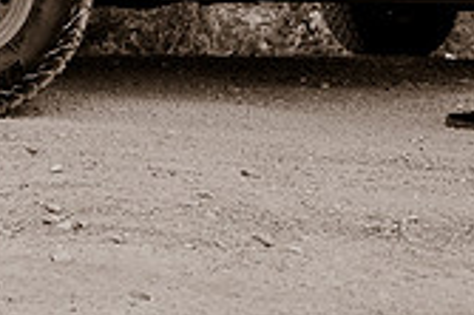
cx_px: 114
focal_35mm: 124
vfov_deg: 10.2
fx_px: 1631
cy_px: -314
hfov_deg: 16.4
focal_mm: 28
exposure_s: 1/400
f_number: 4
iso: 200
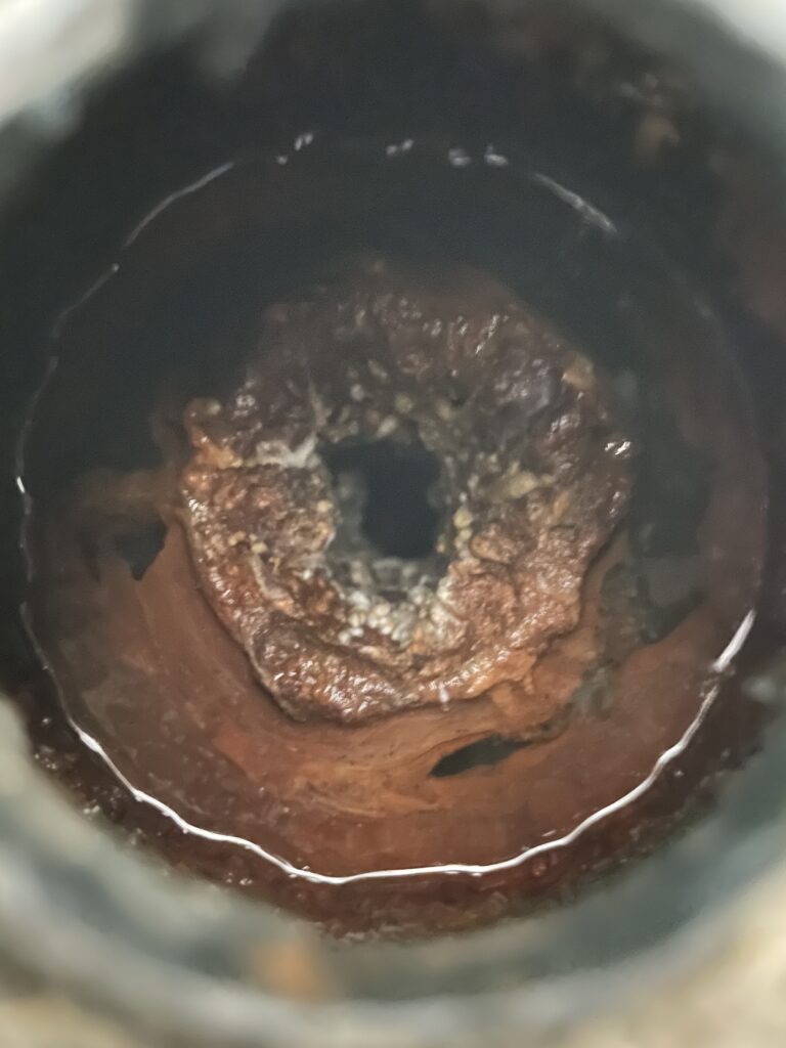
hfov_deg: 53.1
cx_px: 393
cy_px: 524
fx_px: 787
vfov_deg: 67.3
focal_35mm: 26
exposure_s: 1/4
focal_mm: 4.2
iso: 4000
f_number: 1.6
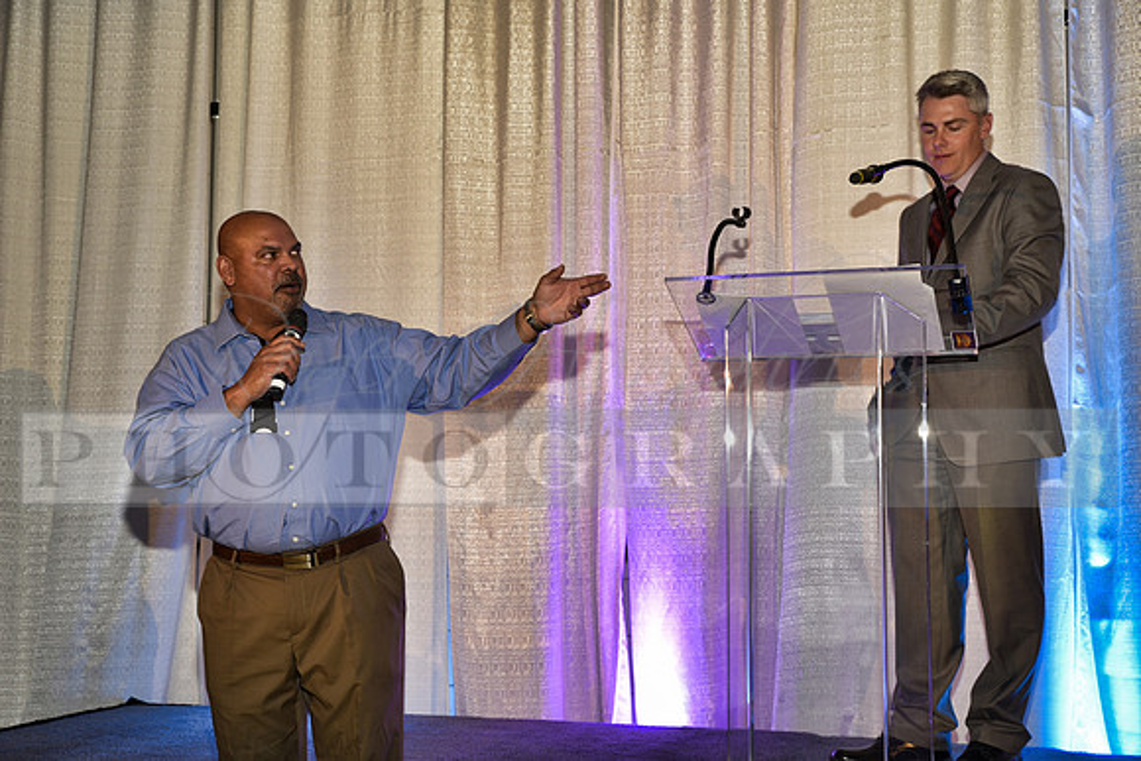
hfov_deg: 41.1
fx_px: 1522
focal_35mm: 48
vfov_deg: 28.1
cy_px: 380
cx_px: 570
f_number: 5
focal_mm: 48
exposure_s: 1/60
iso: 200
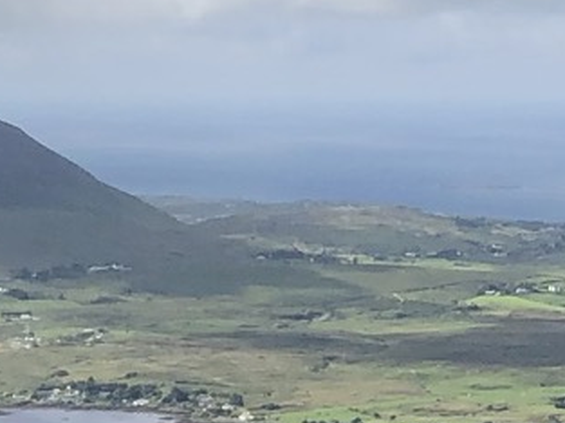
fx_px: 3505
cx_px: -314
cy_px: 830
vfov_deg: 6.7
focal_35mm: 215
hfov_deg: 9.0
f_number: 1.8
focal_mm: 4
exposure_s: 1/2000
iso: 20
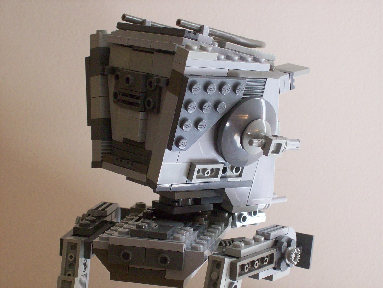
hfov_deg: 22.5
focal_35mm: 87
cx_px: 192
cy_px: 144
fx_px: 963
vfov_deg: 17.0
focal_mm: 14.3
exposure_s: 1/49.3
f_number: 4.3
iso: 160
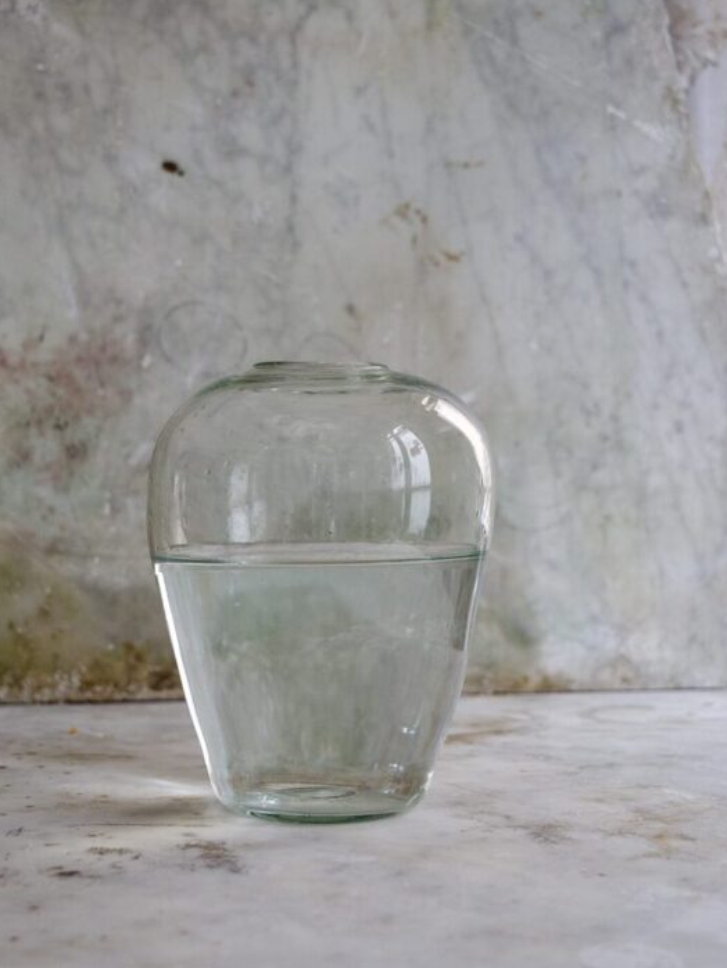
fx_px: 1539
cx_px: 329
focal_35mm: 55
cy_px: 484
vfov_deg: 34.9
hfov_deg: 26.6
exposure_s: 1/60
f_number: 3.5
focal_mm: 24
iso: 320
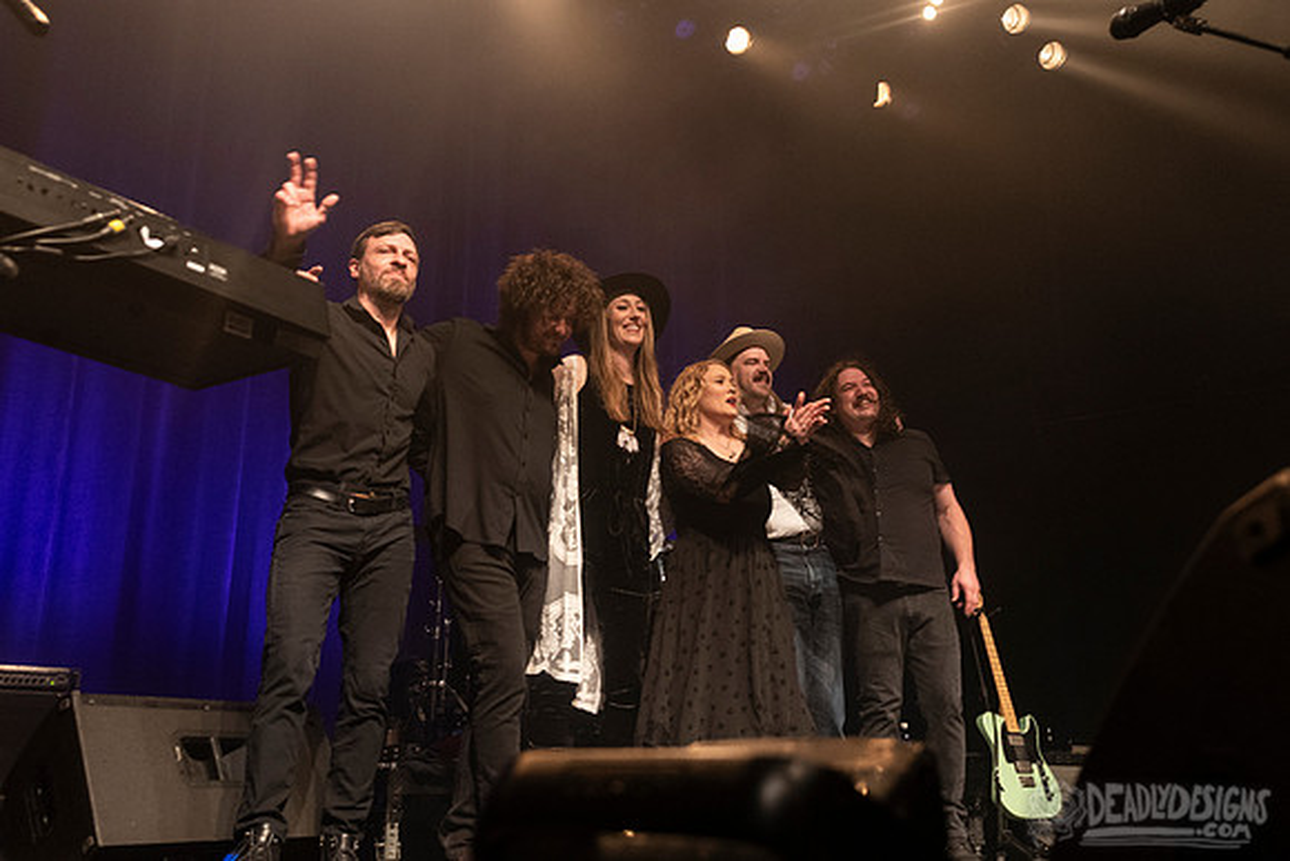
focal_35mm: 34
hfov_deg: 56.1
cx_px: 642
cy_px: 444
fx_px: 1211
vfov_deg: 39.1
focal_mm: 24
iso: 2500
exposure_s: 1/200
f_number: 3.2
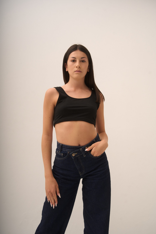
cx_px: 78
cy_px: 117
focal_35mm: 34
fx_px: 221
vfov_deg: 55.8
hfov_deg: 38.9
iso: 500
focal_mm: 34
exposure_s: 1/250
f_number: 6.3
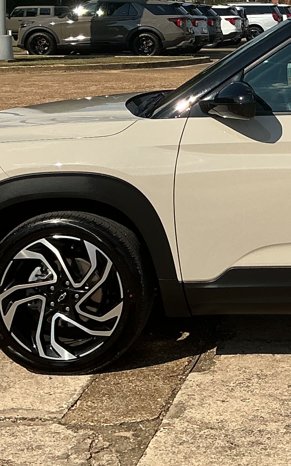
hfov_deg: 14.0
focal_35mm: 90
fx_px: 1142
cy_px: 57
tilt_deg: -2.1
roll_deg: +0.0
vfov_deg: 22.5
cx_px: 371
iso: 25
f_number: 1.8
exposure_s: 1/3534
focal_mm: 3
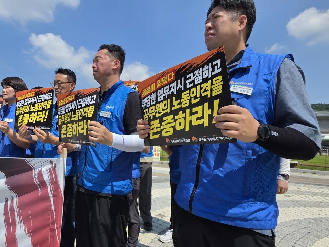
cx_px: 98
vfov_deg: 68.7
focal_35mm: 19
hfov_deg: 80.4
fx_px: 181
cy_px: 122
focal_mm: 2.2
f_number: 1.9
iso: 32
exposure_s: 1/2470
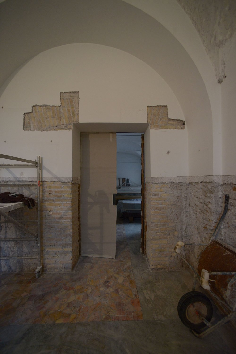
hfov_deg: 81.3
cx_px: 118
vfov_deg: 104.2
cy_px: 177
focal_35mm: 14
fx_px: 138
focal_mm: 14
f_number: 4.5
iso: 1600
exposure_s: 1/60
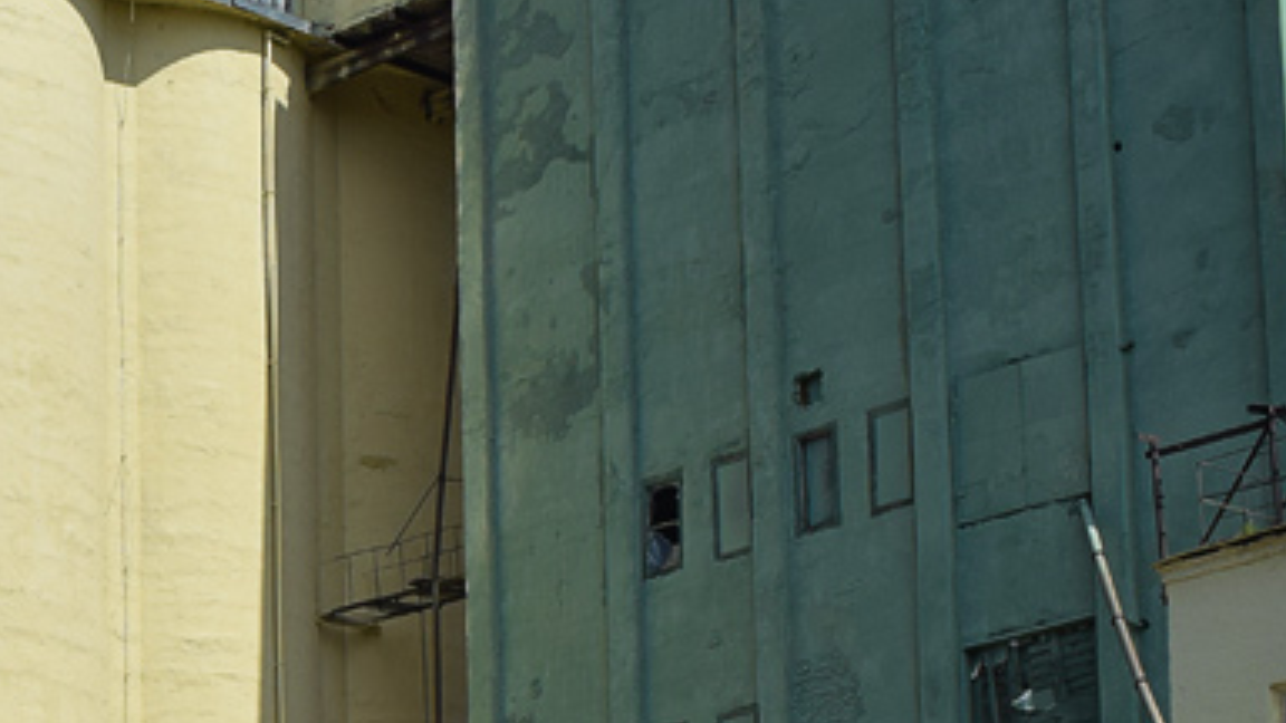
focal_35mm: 133
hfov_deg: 15.6
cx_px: -228
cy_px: 1088
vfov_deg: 8.9
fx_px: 4523
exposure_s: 1/800
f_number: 6.3
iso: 100
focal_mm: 27
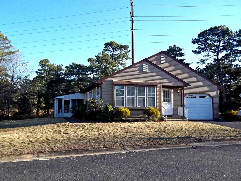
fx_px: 230
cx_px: 117
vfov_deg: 42.9
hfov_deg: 55.3
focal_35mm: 33
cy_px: 93
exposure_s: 1/60
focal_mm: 5.7
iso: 64
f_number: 8.8
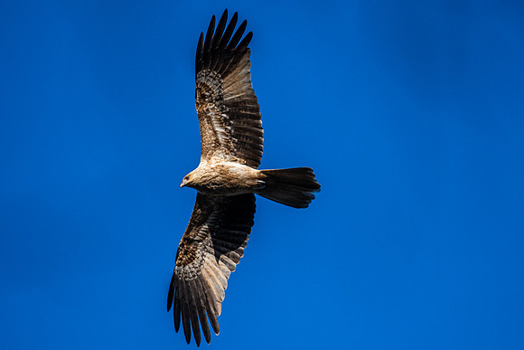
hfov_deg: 3.2
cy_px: 162
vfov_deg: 2.1
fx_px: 9364
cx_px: 281
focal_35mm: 643
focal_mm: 400
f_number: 5.6
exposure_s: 1/3200
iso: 800
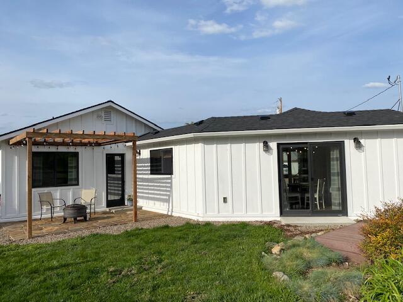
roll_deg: +1.3
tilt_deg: +1.4
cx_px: 202
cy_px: 151
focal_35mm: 26
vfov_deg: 53.1
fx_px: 303
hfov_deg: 67.3
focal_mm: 4.25
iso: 32
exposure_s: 1/4808
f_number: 1.8
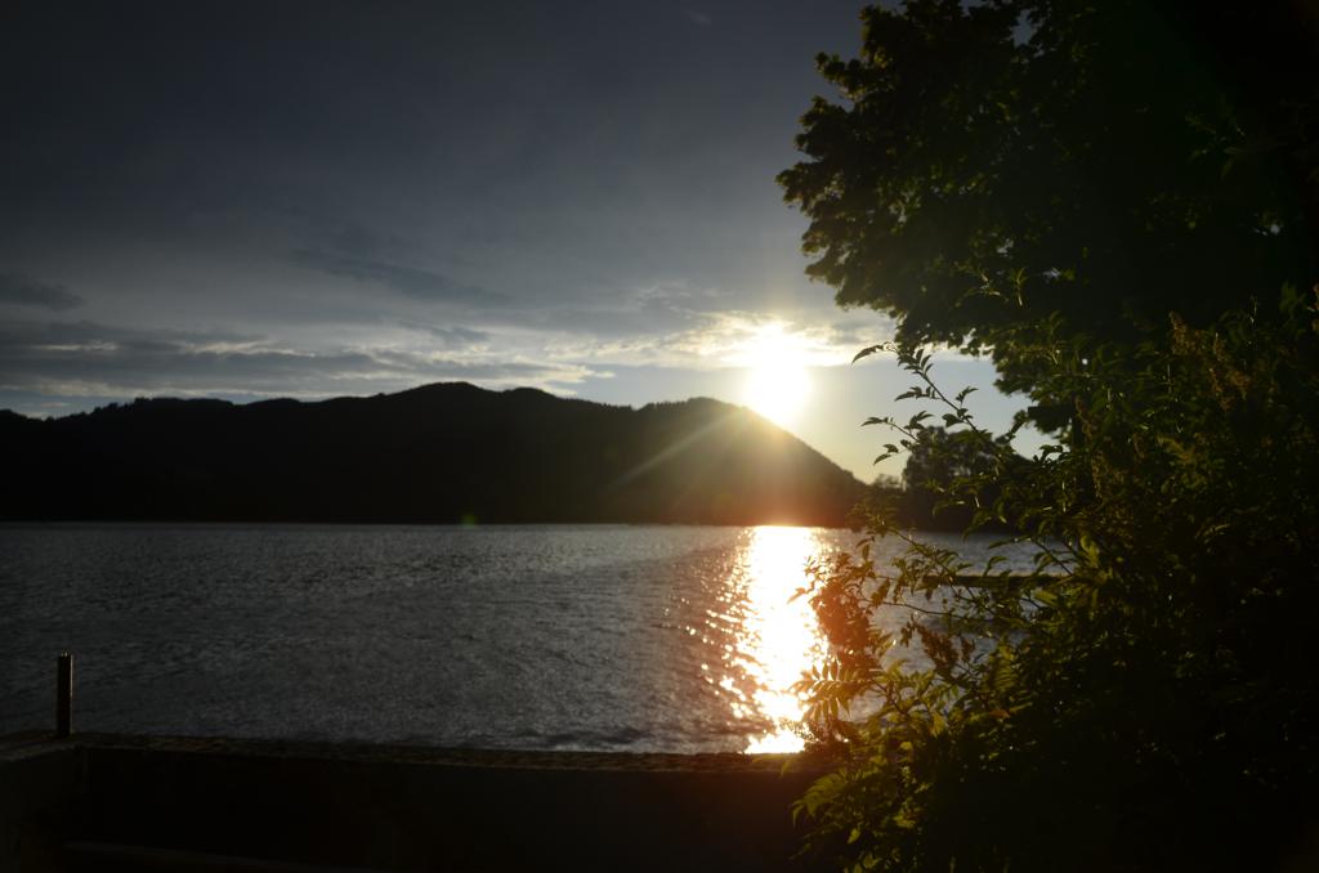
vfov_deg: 47.7
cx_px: 660
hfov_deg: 67.5
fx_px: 987
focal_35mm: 27
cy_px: 436
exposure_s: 1/8000
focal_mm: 18
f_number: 5.6
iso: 200
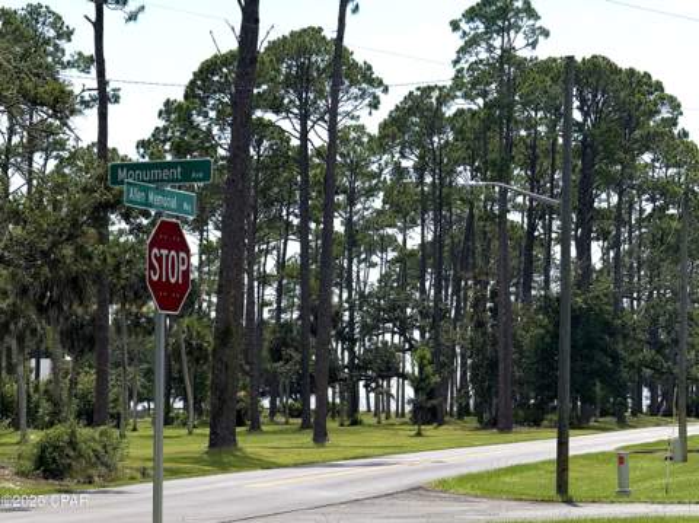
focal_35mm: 120
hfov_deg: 16.4
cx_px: 350
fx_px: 2421
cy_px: 262
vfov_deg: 12.3
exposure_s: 1/2817
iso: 50
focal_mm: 15.66
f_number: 2.8
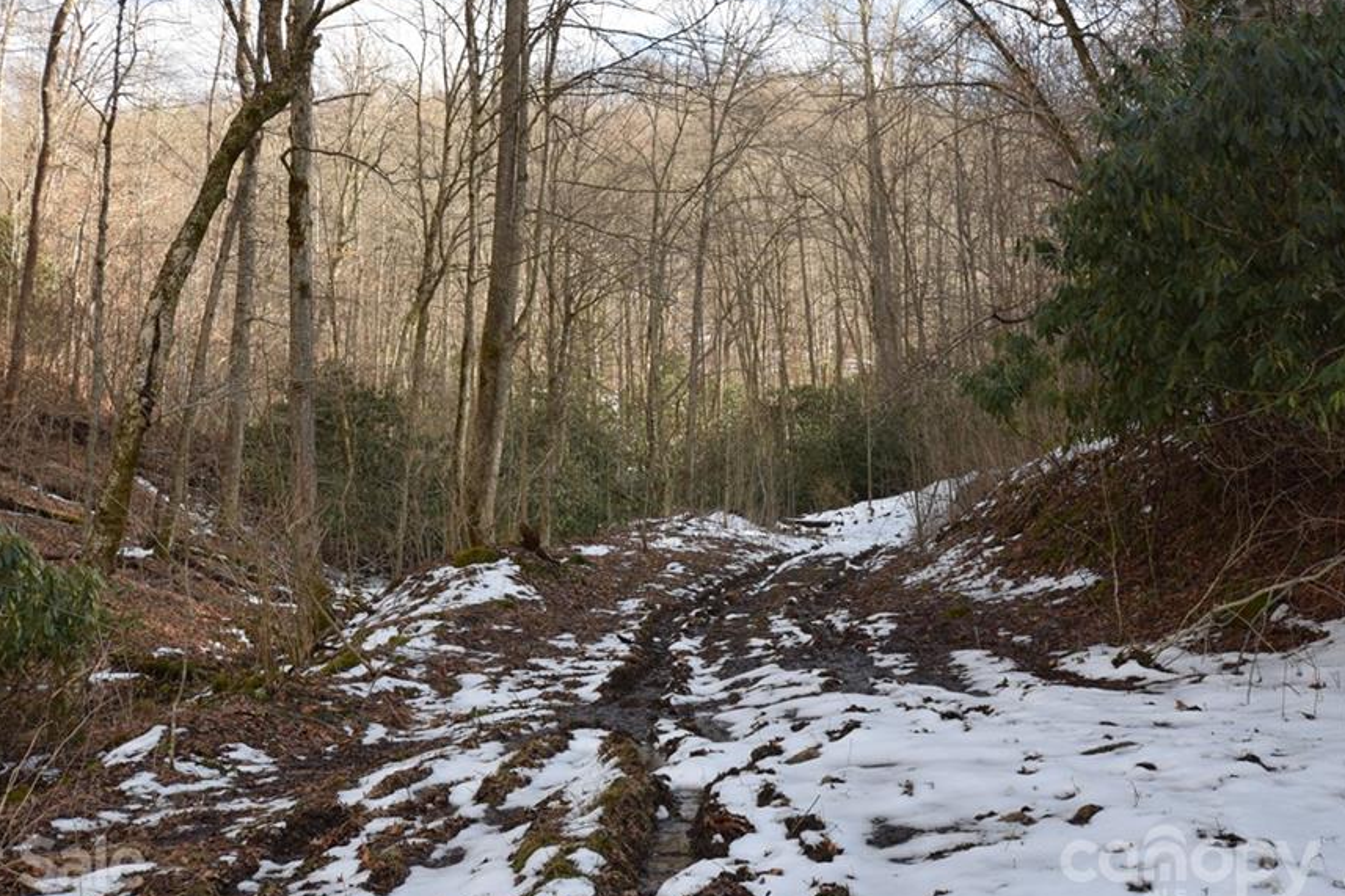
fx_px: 1606
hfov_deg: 45.4
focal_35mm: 43
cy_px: 399
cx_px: 697
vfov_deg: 31.1
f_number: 8
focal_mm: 24
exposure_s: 1/250
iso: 400
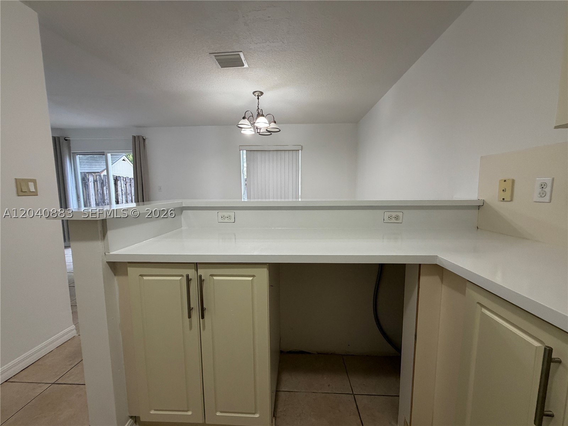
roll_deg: +1.2
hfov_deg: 102.1
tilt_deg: -6.4
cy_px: 213
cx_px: 284
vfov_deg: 85.7
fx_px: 230
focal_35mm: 14
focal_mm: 2.22
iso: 320
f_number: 2.2
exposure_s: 1/120
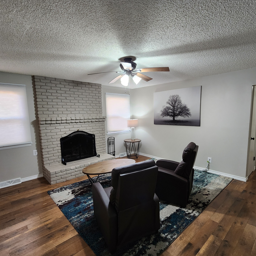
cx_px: 131
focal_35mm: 17
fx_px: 142
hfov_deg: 83.9
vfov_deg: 83.8
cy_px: 137
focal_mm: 2.2
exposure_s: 1/60
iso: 320
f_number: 2.2
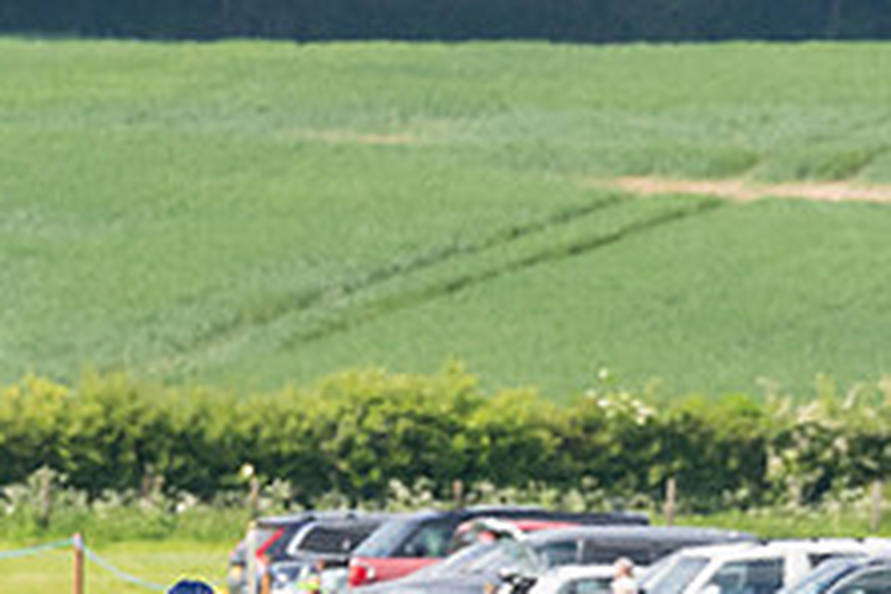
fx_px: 27322
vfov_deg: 1.2
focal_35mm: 1104
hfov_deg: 1.9
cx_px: 333
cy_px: 857
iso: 400
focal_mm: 180
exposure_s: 1/2000
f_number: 5
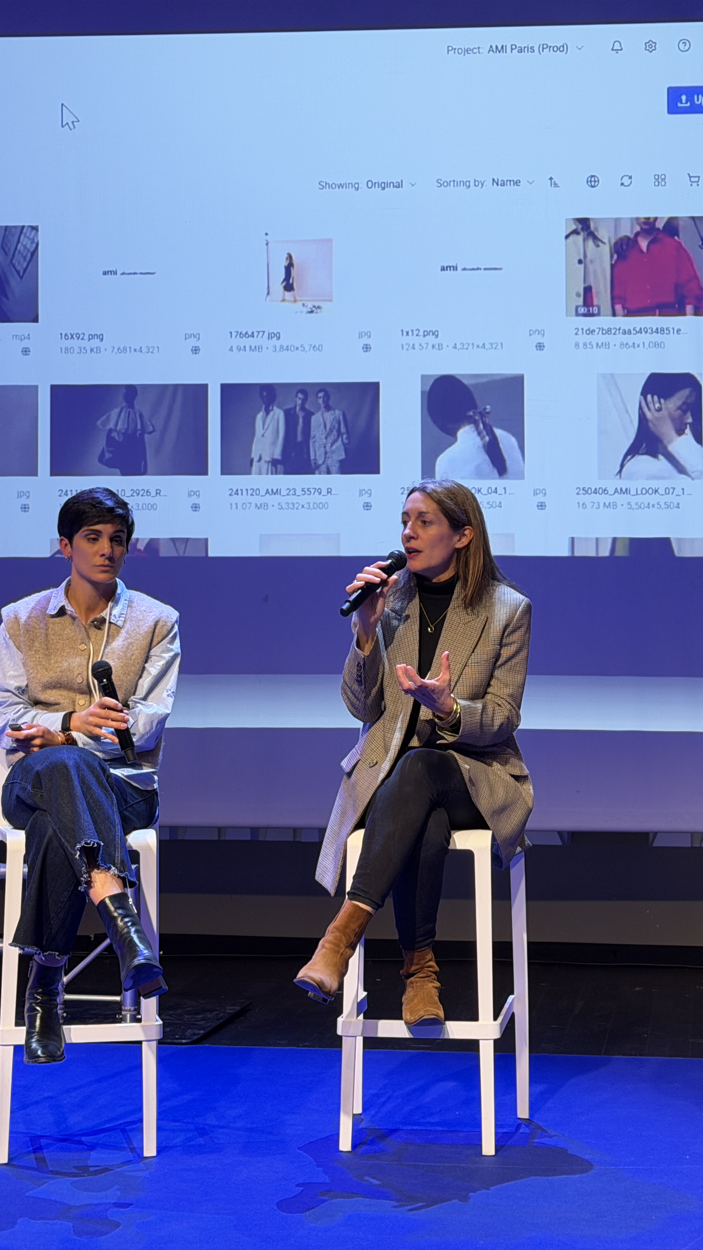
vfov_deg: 30.2
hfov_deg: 17.2
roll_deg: +0.1
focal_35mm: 70
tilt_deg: +0.6
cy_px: 627
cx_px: 448
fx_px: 2320
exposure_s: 1/51
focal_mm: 6.76
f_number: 1.78
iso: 100
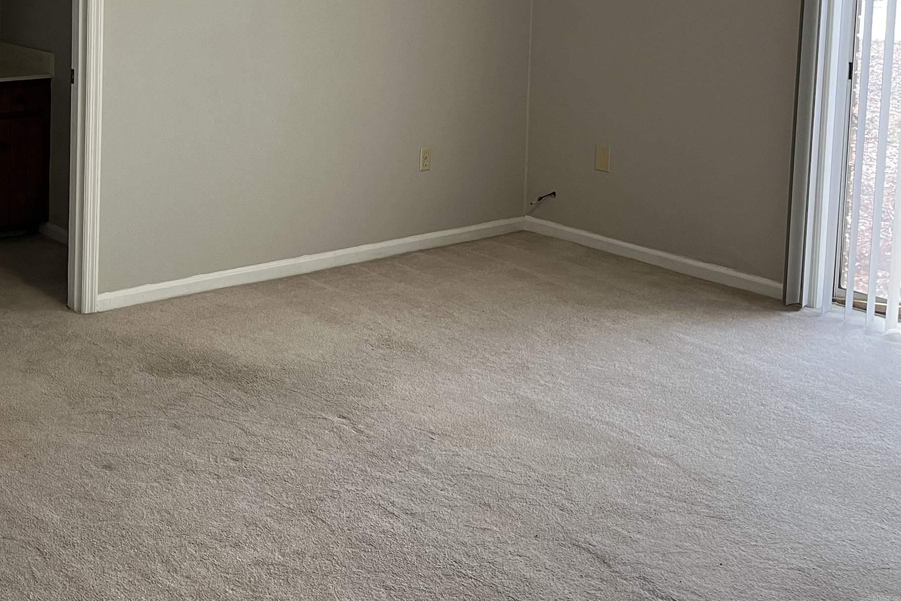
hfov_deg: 40.5
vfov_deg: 27.9
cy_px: 31
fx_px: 1151
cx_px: 150
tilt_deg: -3.8
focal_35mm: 46
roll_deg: -1.0
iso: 160
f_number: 1.6
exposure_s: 1/60
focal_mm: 5.1
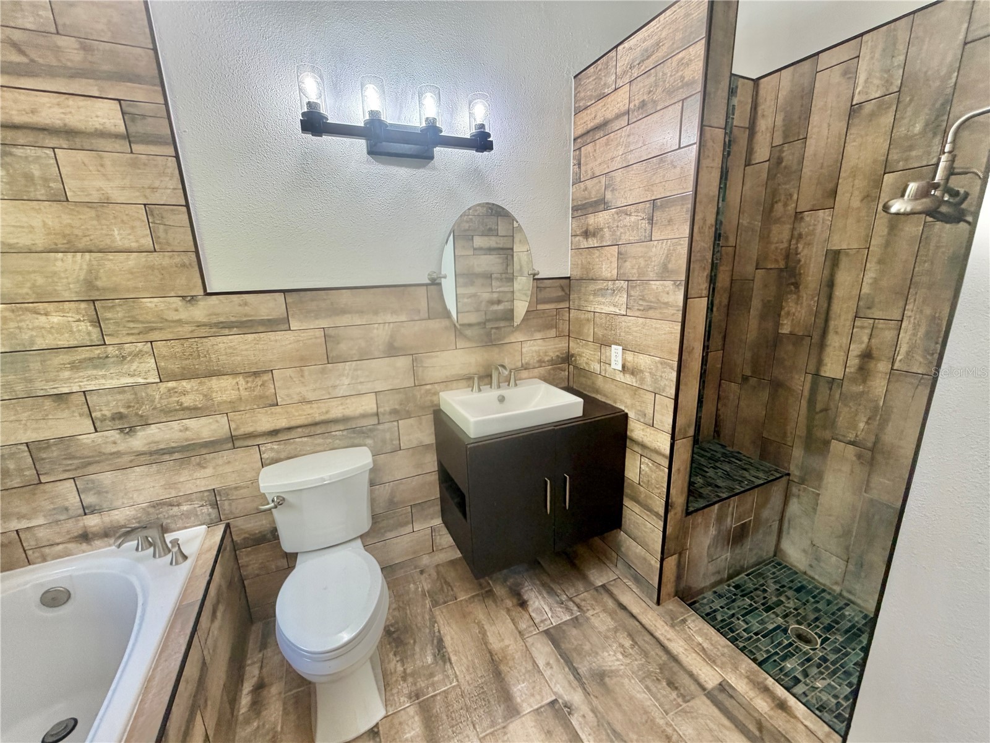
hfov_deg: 102.1
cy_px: 372
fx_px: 400
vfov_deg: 85.7
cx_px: 495
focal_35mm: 14
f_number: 2.2
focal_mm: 2.22
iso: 200
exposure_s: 1/60
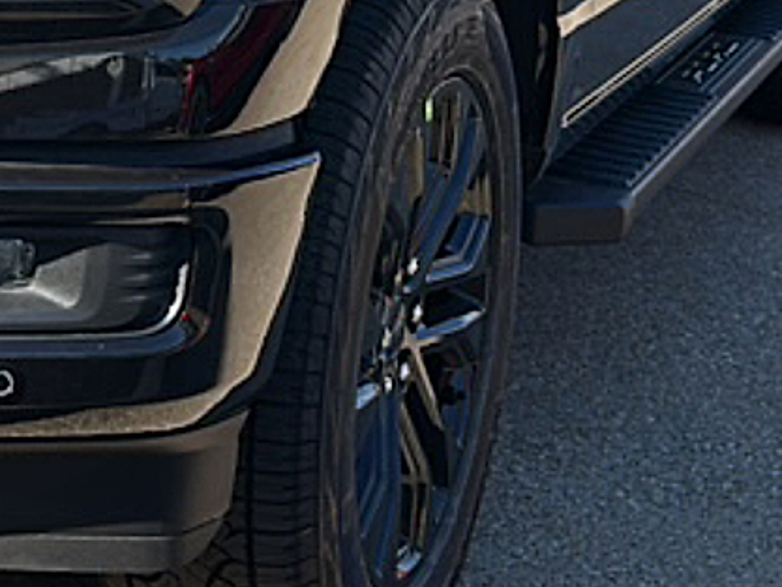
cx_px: -169
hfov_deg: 19.2
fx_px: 2169
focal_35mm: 96
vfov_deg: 14.6
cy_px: -218
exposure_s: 1/2119
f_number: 1.78
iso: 80
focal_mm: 6.86
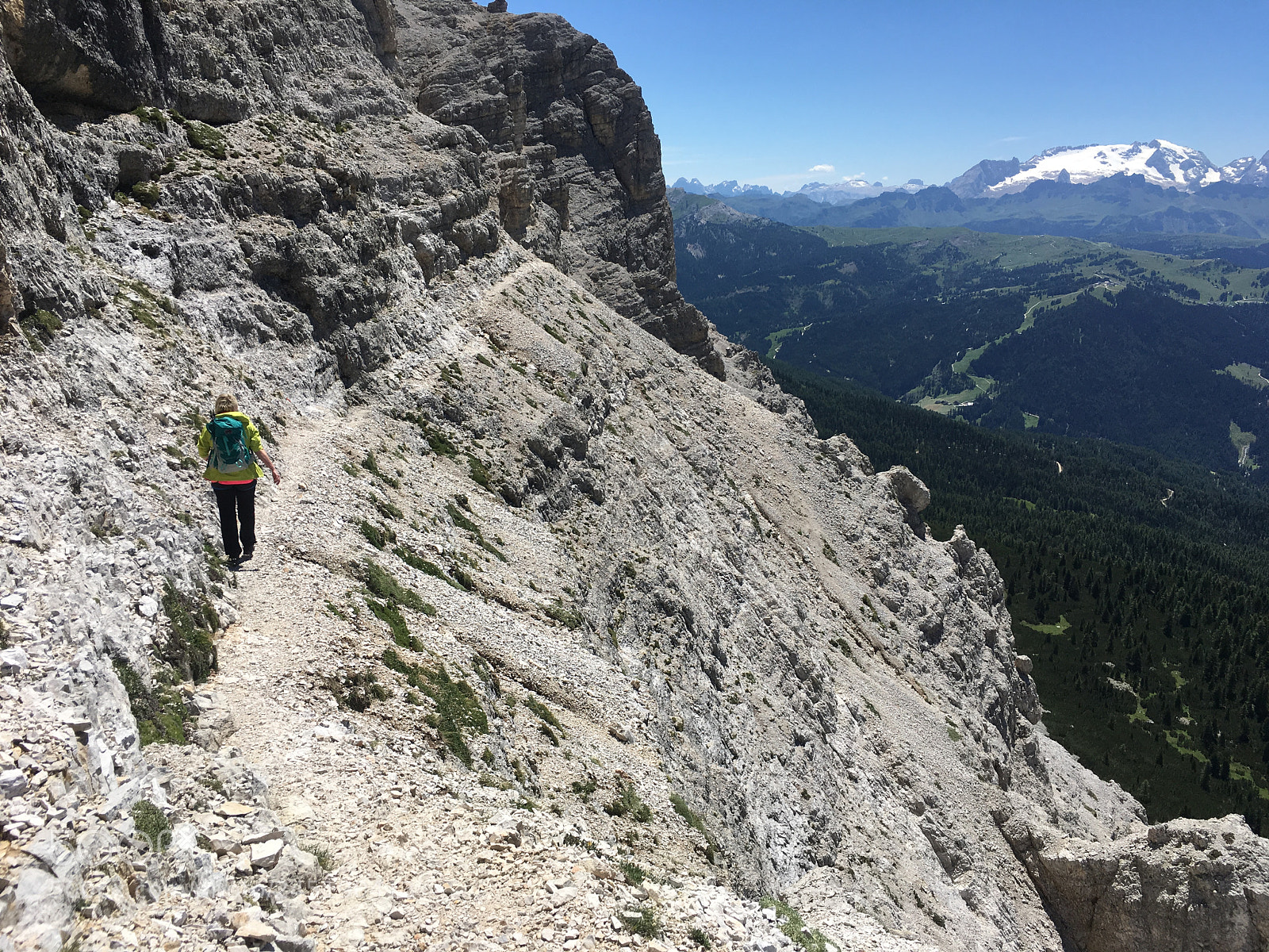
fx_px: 1063
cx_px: 634
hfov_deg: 61.7
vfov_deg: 48.2
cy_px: 476
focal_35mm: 29
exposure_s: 1/2262
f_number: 2.2
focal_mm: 4.15
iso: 25
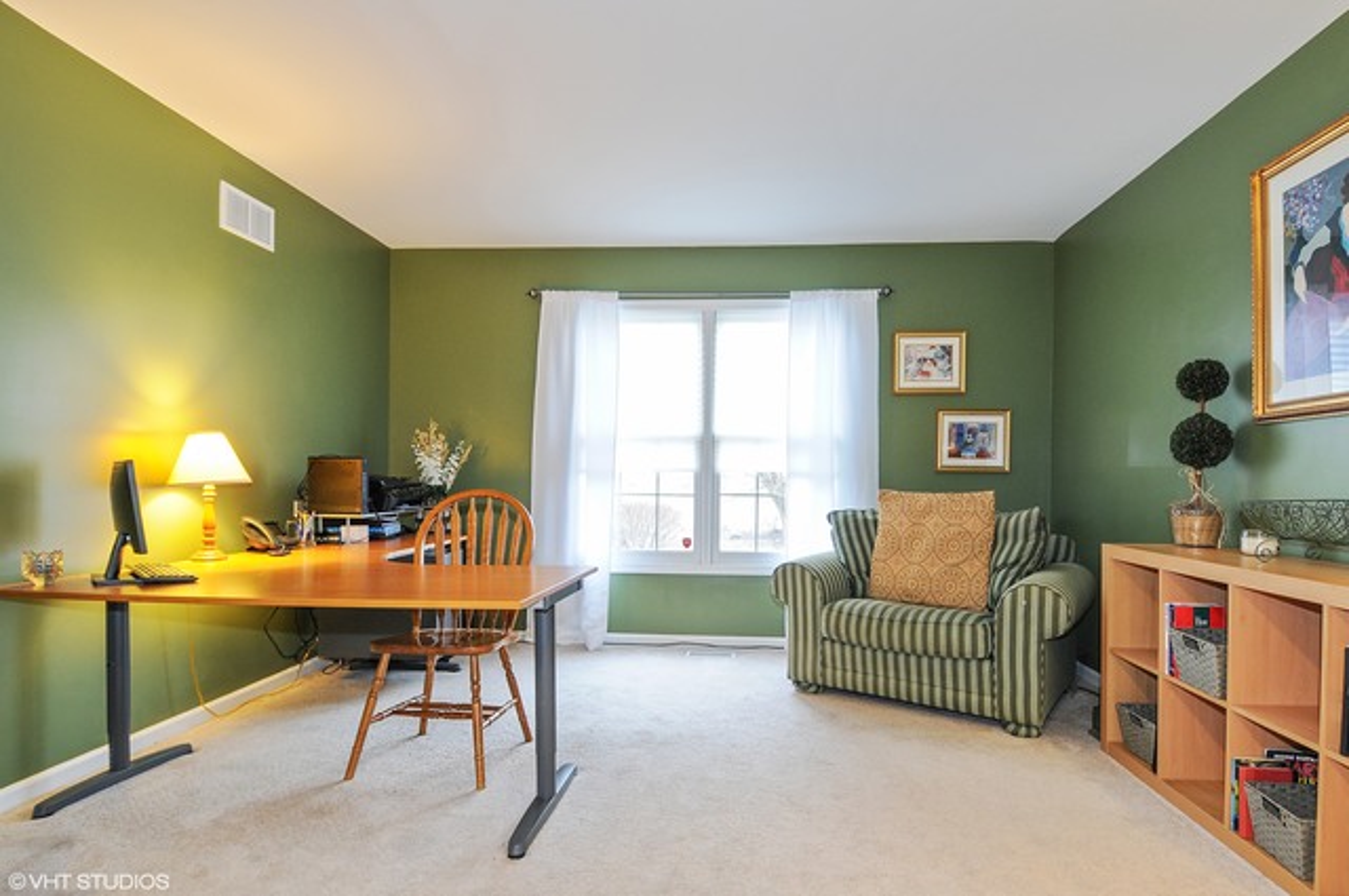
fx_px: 674
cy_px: 448
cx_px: 674
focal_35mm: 18
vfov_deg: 67.2
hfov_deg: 90.1
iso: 320
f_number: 8
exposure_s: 1/1.67
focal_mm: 12
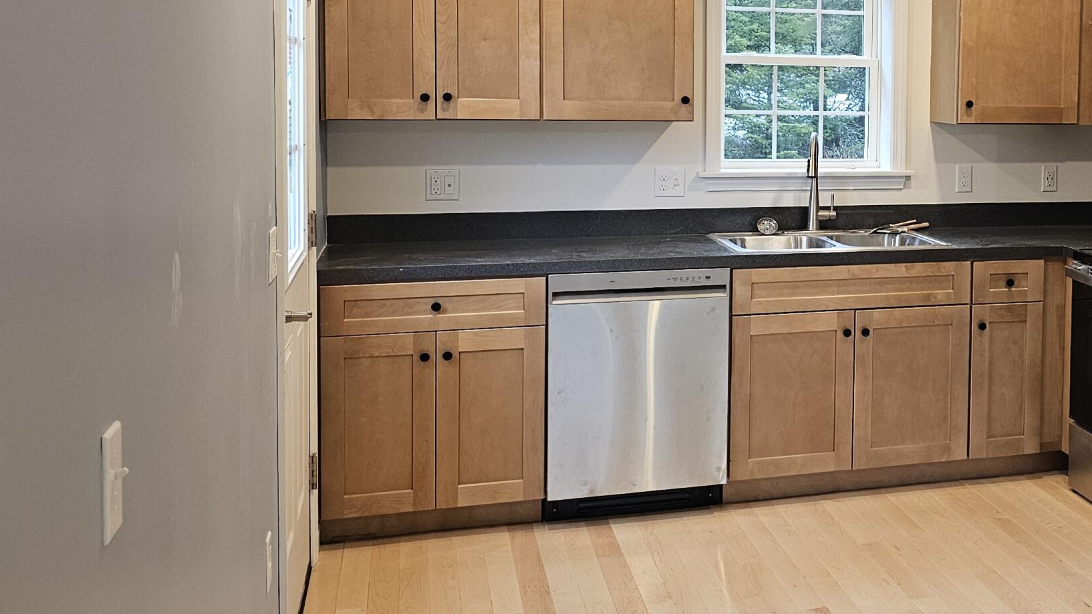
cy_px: 185
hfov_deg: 41.9
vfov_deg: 25.8
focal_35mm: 46
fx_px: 1332
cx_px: 930
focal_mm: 6.3
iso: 250
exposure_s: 1/120
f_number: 1.7
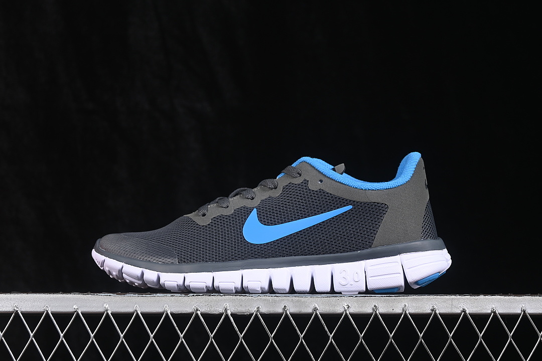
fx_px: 1129
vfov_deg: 18.2
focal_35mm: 75
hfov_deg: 27.0
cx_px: 271
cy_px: 180
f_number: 6.3
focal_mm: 50
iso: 160
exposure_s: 1/60
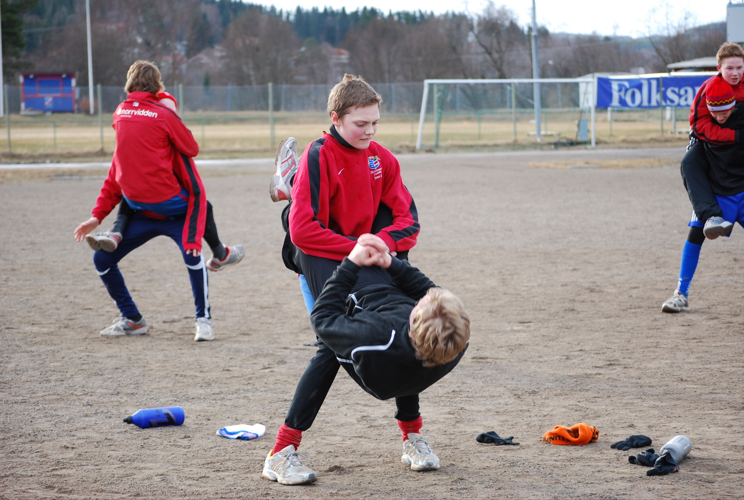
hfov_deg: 17.0
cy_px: 250
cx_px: 372
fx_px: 2485
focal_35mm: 120
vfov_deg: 11.5
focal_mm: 80
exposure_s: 1/125
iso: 280
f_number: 4.5
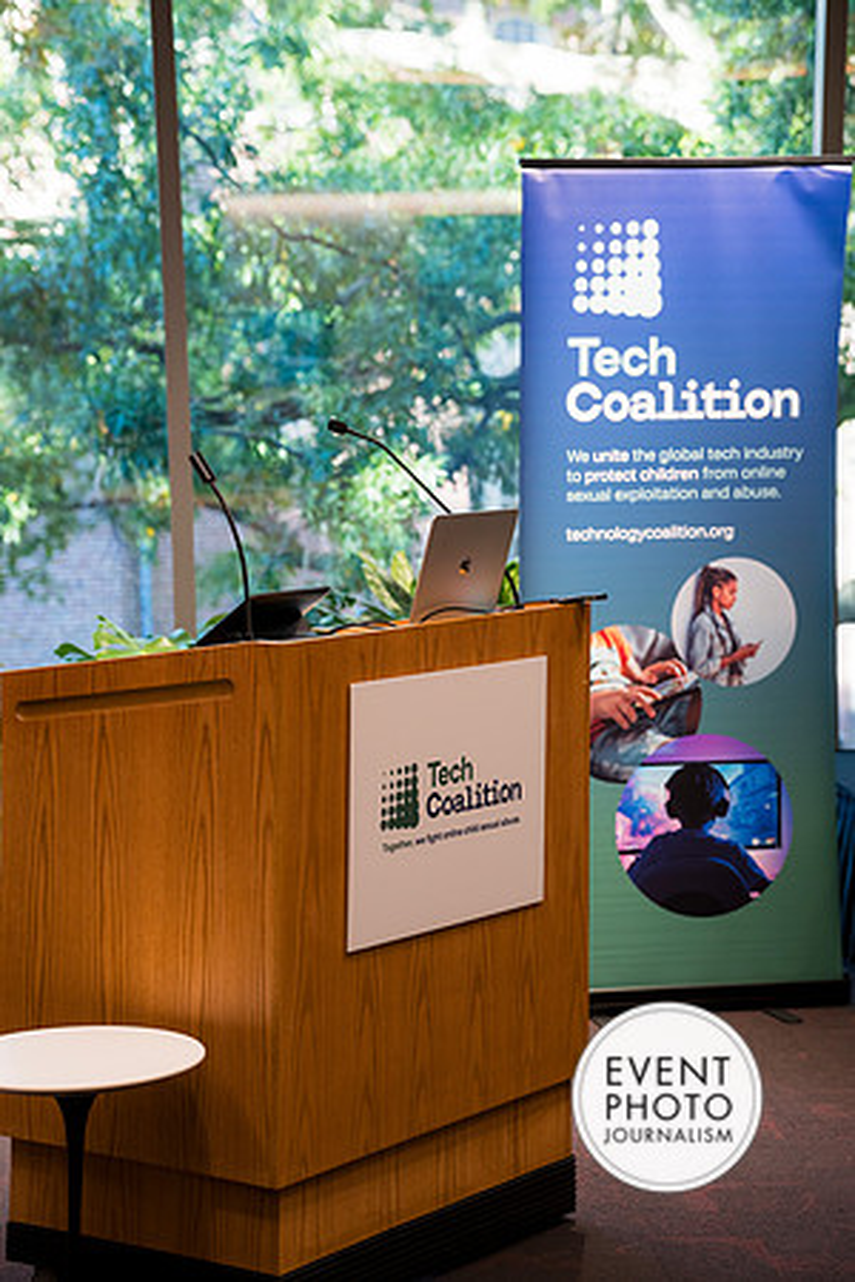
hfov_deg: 16.5
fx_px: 2957
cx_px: 428
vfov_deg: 24.5
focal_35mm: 83
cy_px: 641
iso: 640
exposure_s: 1/125
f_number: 4
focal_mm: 83
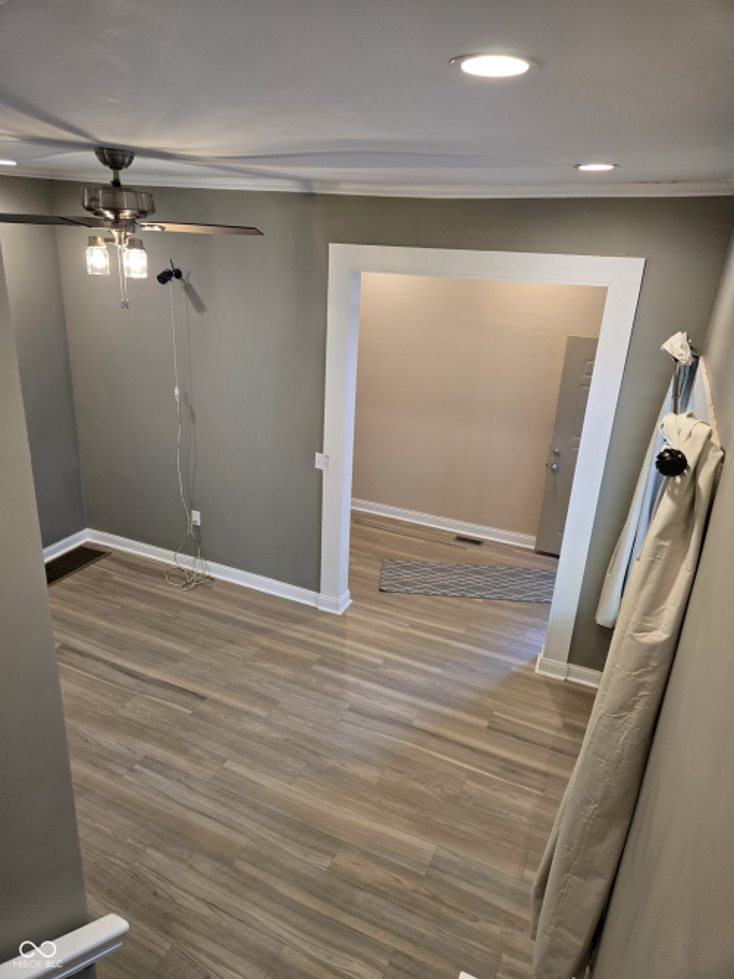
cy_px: 490
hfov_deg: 58.9
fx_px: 650
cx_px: 367
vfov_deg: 73.9
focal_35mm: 23
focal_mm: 5.4
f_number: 1.8
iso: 250
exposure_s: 1/120
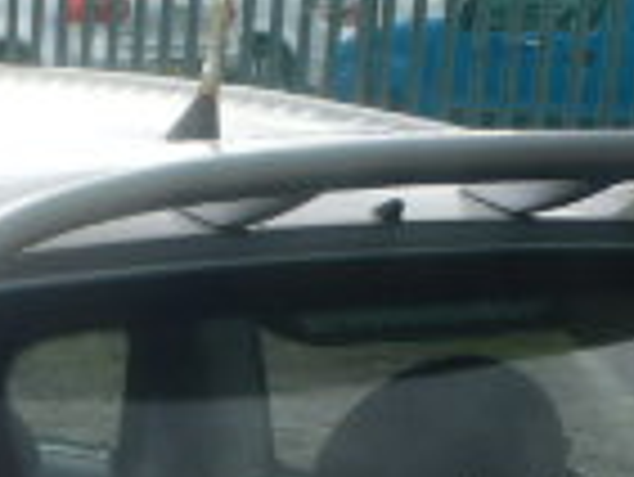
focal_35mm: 154
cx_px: -193
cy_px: 1076
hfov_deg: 12.4
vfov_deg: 8.9
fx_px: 2823
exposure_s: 1/250
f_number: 4.4
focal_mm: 6.1
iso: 125
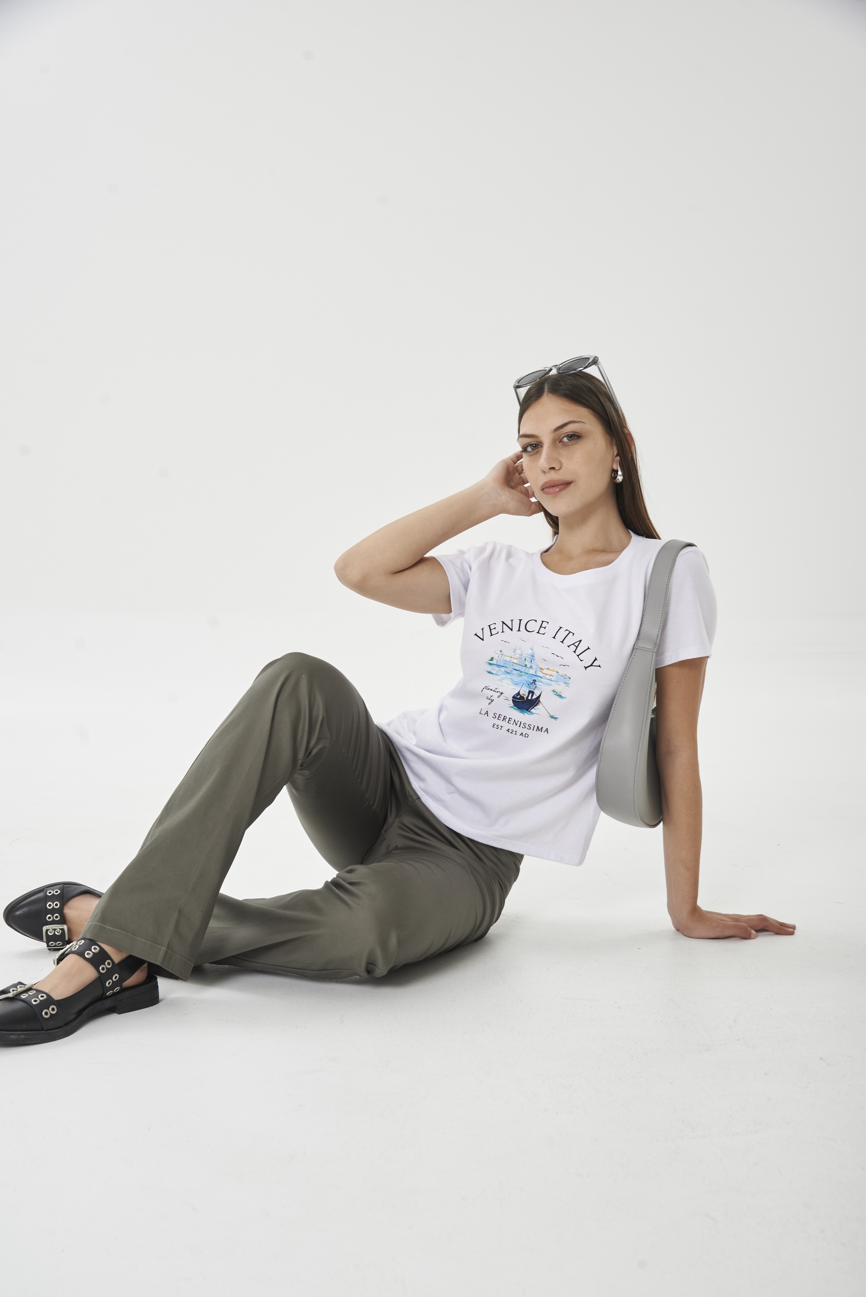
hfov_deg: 33.4
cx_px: 433
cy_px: 648
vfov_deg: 48.4
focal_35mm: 40
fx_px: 1442
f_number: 8
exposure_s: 1/125
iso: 400
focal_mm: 40
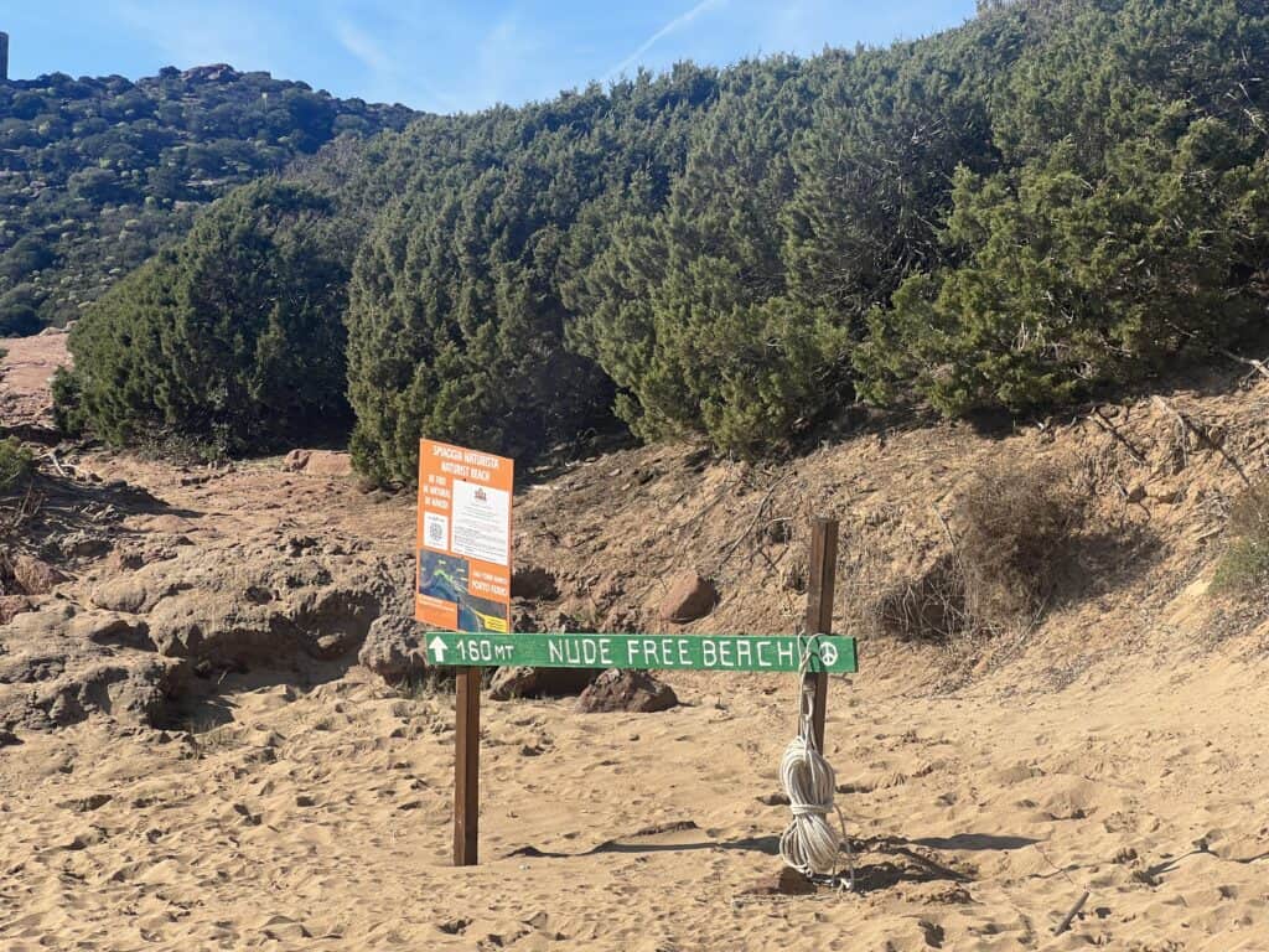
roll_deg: -0.7
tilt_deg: +0.7
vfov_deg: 19.1
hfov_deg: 25.3
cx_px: 634
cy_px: 476
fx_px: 2823
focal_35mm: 77
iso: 32
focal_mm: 9
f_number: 2.8
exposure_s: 1/677
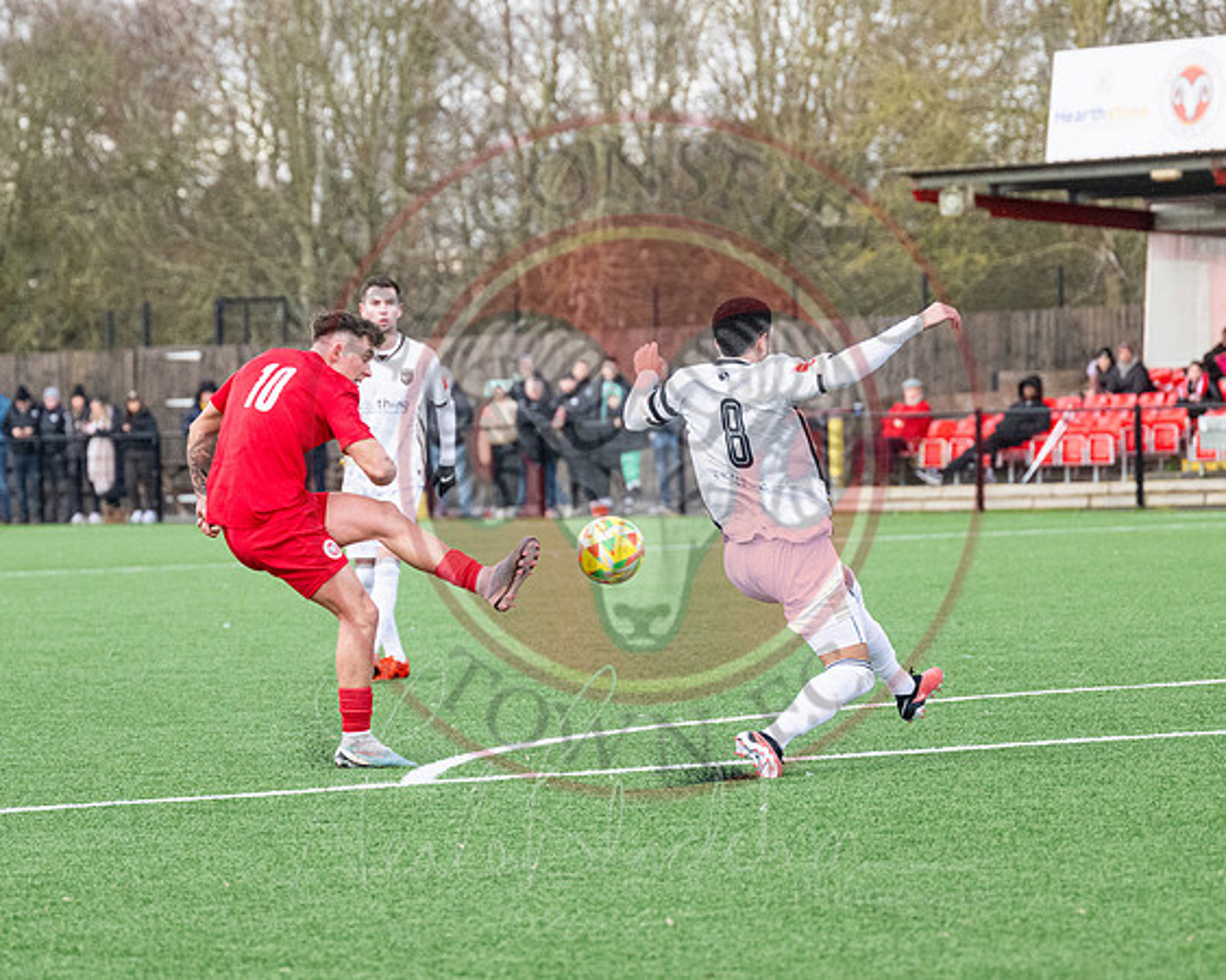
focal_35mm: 215
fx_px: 7799
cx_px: 362
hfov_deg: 9.0
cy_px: 449
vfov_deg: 7.2
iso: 2000
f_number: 4
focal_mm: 125
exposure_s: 1/1600
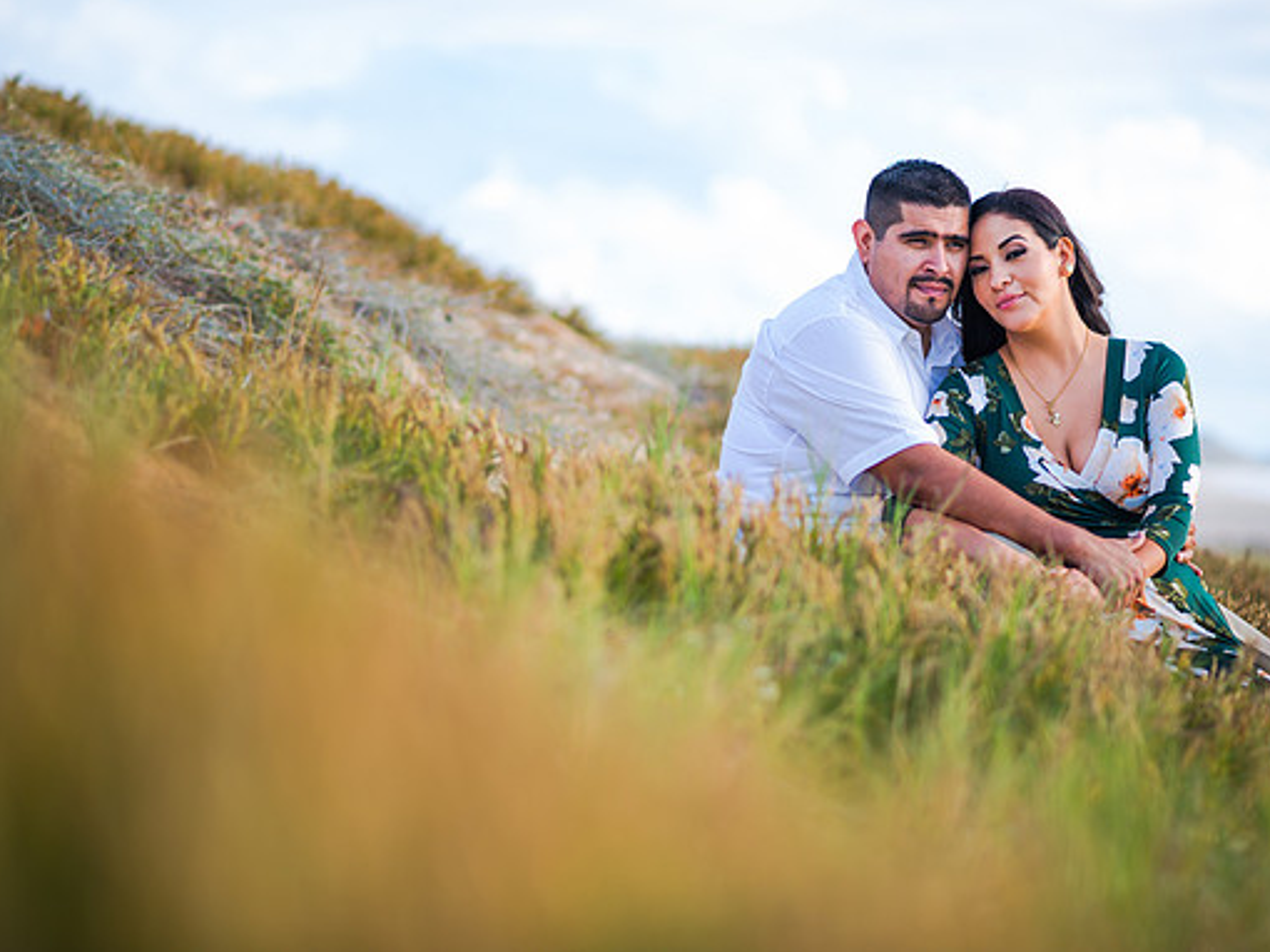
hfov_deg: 21.1
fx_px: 3410
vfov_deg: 15.9
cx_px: 652
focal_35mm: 93
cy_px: 472
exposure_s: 1/500
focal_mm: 85
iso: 64
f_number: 1.8
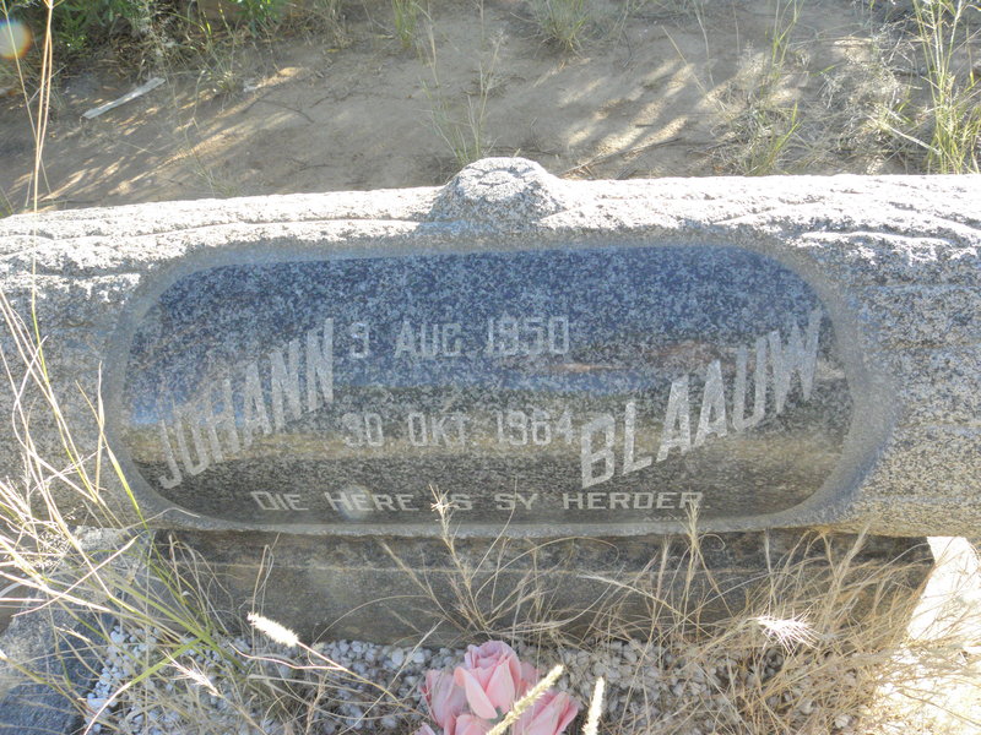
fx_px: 737
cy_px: 368
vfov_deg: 53.1
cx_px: 490
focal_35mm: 26
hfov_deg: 67.3
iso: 200
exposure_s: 1/125
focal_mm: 4.6
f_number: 5.6
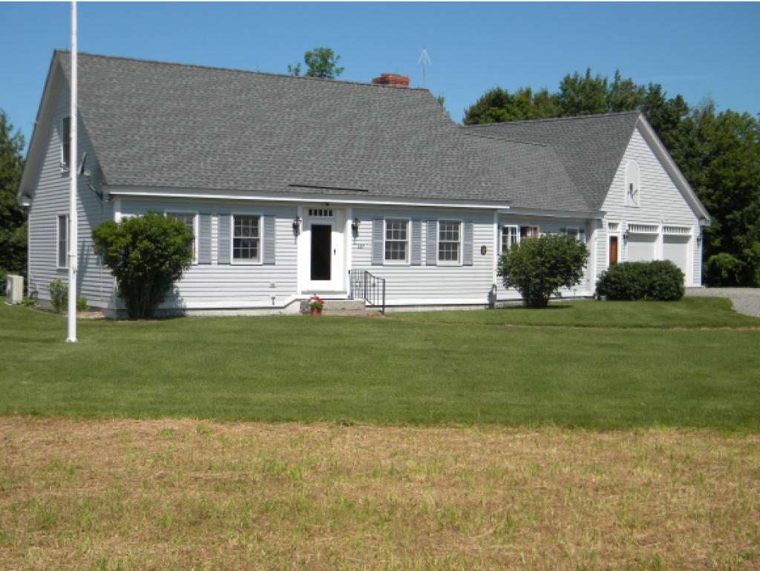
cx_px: 380
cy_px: 286
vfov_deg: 30.9
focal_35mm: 47
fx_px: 1032
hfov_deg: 40.4
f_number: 7.8
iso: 80
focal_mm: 8.6
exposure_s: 1/257
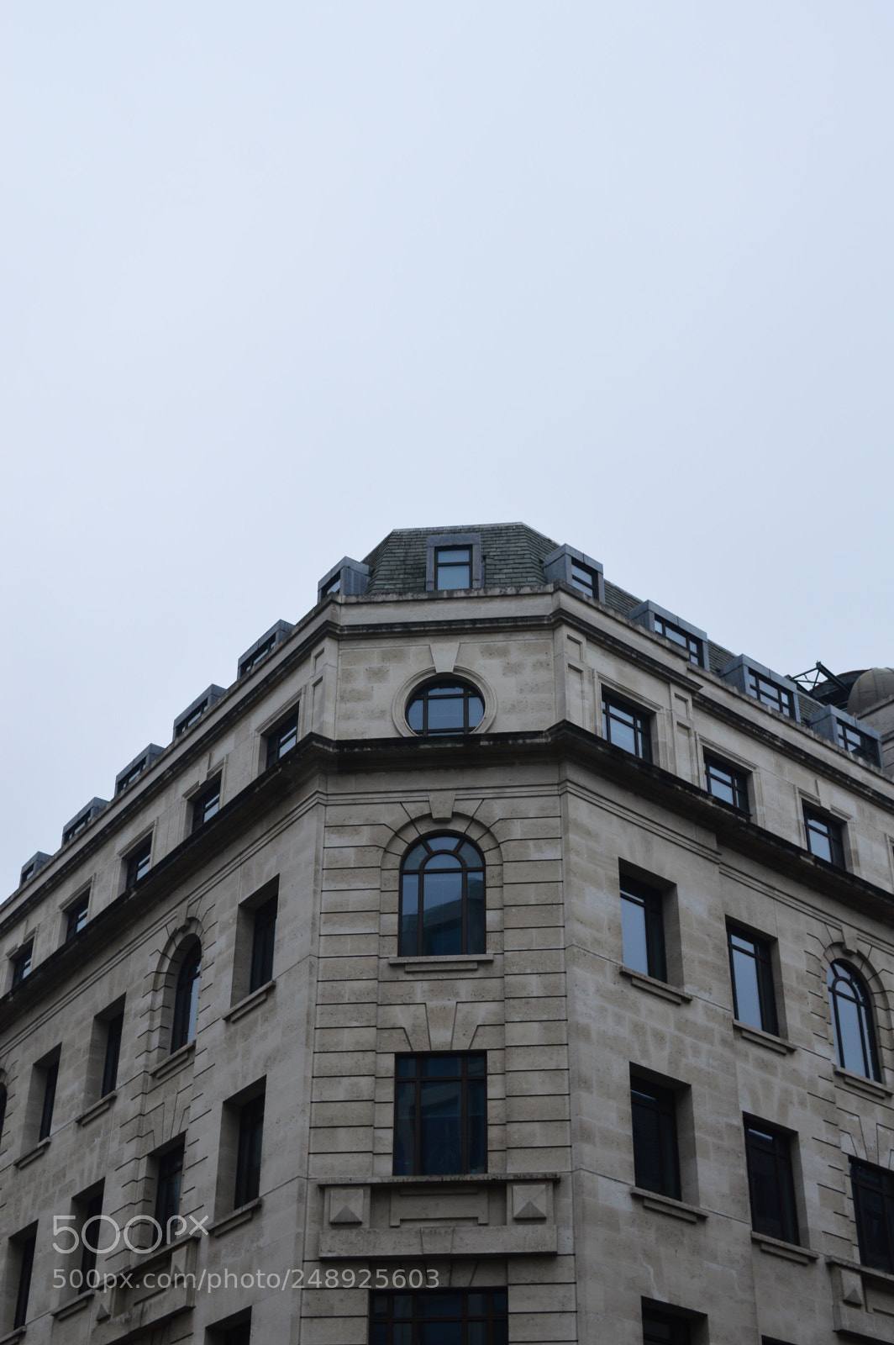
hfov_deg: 28.0
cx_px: 447
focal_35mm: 48
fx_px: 1791
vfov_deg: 41.1
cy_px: 672
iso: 200
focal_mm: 32
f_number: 7.1
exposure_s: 1/200
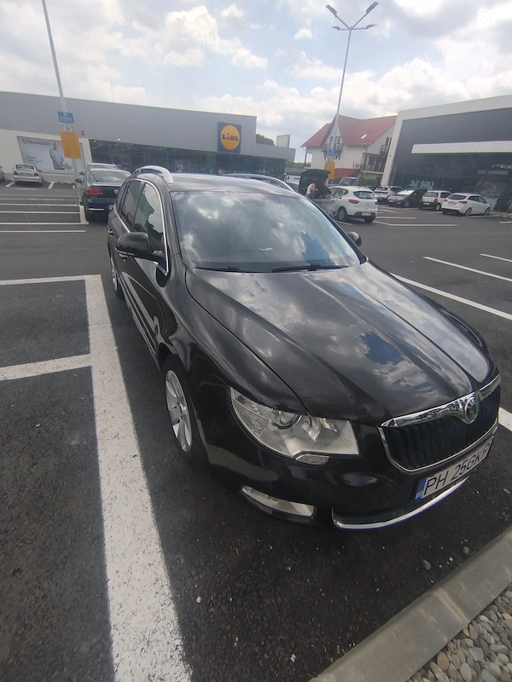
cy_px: 341
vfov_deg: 98.2
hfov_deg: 81.7
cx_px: 256
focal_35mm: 15
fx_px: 296
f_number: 2.2
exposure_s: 1/1509
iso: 50
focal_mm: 1.65
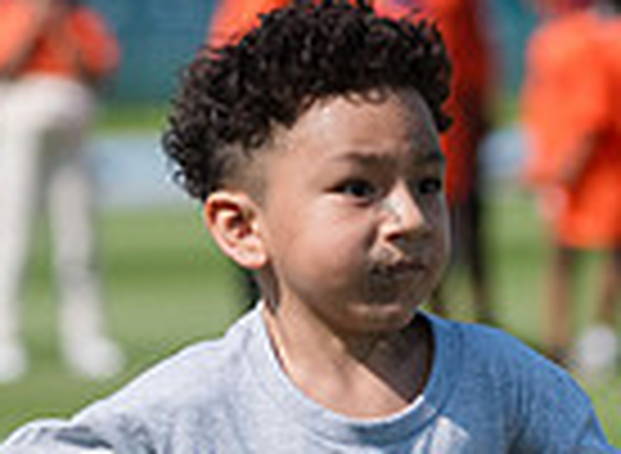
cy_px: 701
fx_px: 14299
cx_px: 459
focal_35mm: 804
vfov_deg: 1.8
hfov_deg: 2.5
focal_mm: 170
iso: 400
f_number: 5
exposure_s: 1/2500
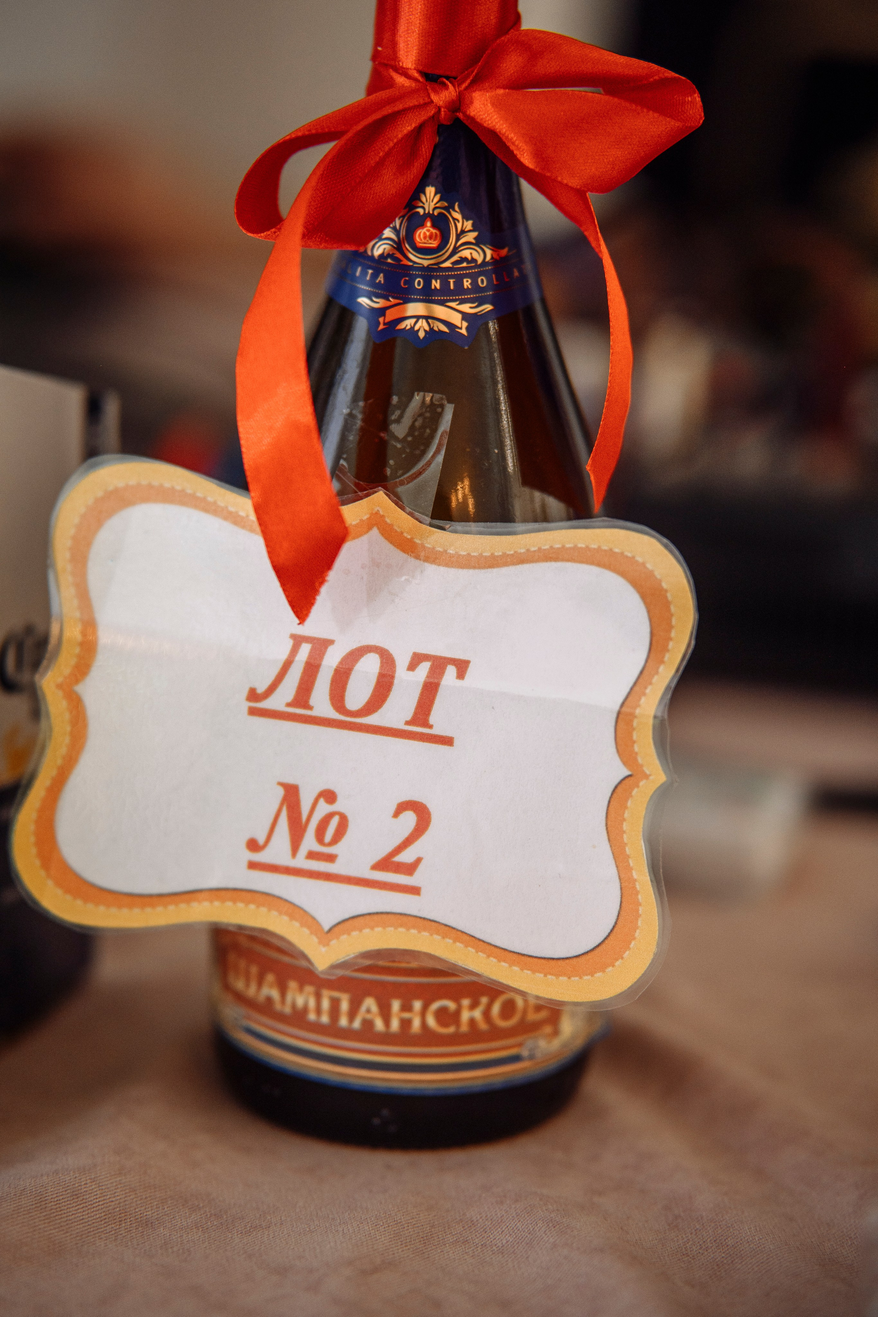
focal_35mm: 85
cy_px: 658
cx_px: 439
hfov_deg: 16.1
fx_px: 3109
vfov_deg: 23.9
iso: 640
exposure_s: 1/160
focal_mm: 85
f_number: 2.5
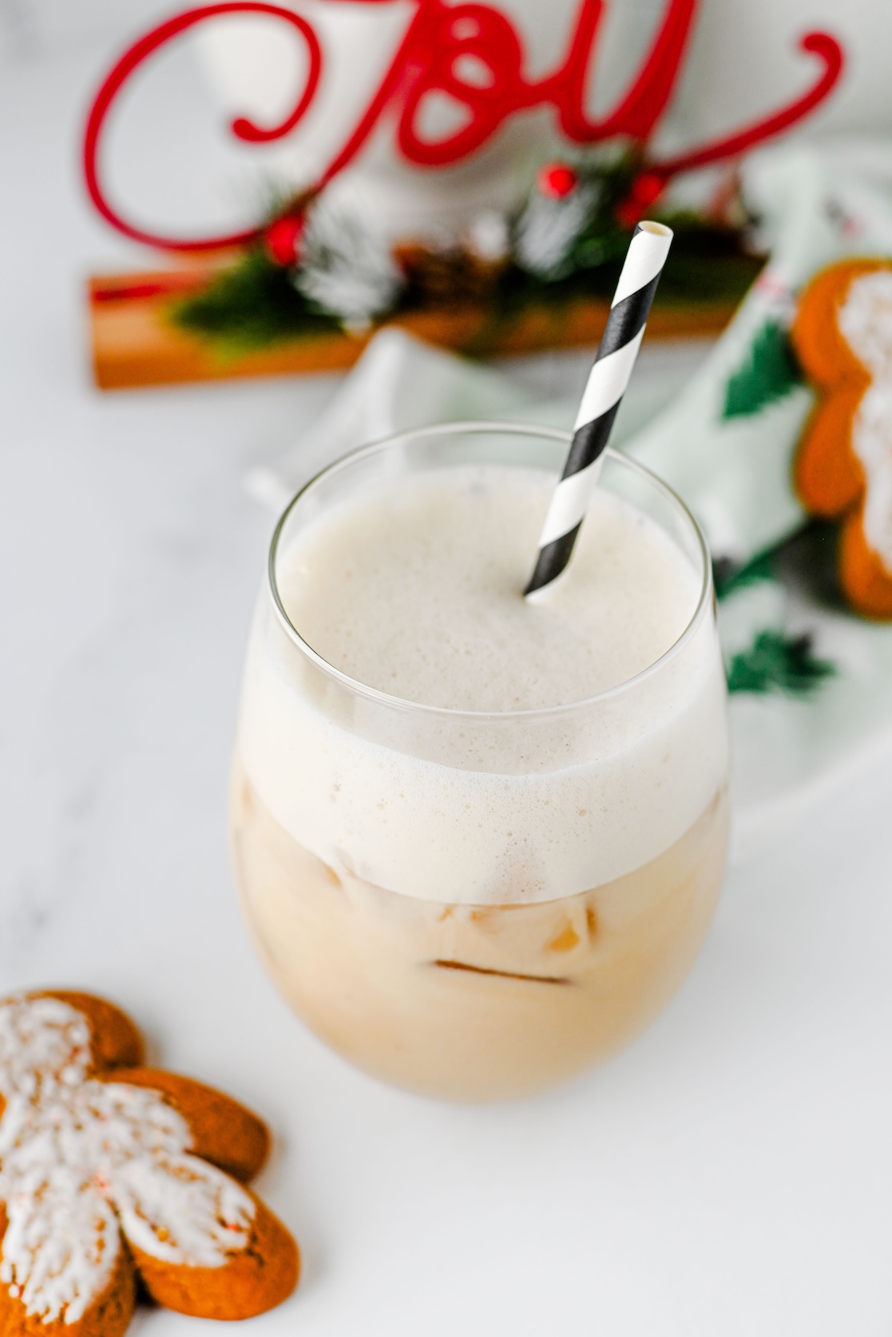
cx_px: 468
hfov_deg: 25.1
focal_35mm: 54
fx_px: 2006
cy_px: 673
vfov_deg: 36.9
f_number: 4.5
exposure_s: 1/100
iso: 250
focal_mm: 50
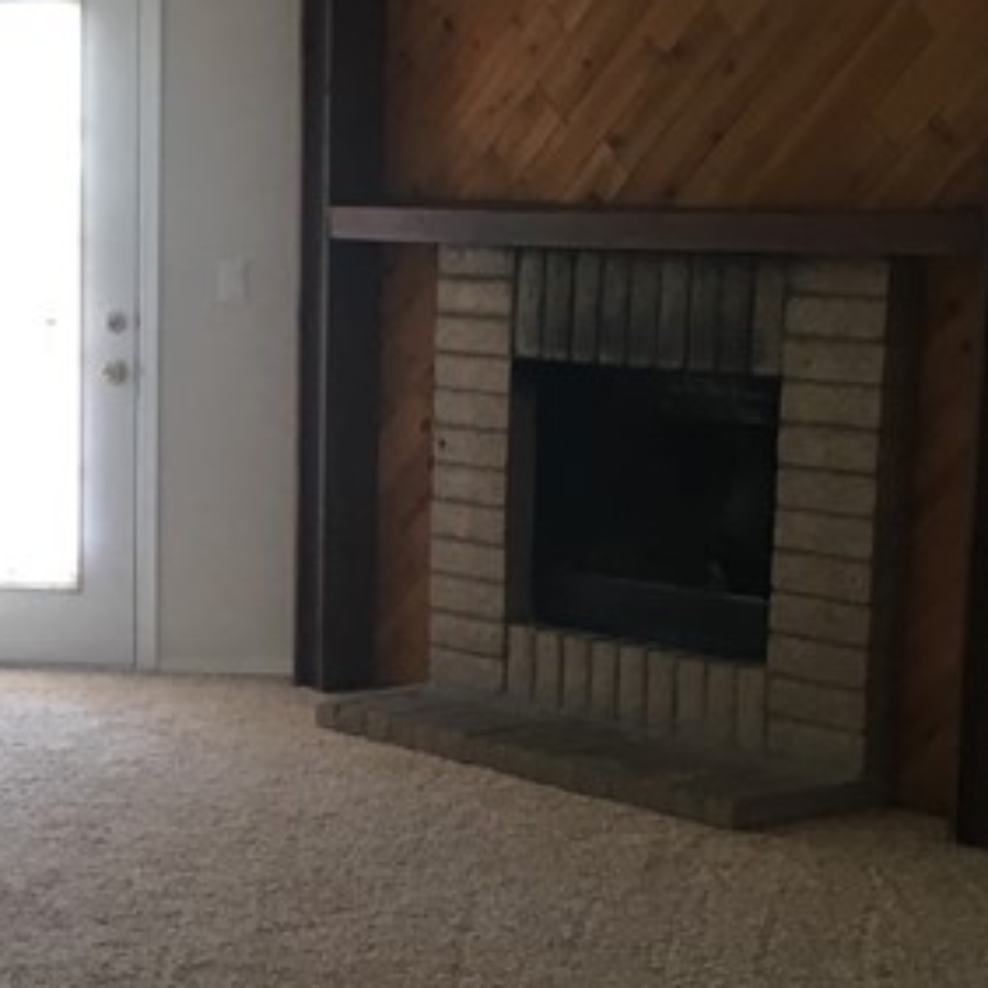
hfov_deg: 17.8
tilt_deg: -10.0
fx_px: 3003
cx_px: -193
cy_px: 718
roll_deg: +1.1
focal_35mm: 93
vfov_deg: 18.6
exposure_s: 1/30
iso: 80
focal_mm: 4.15
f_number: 2.2
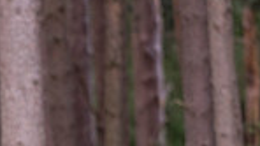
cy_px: 332
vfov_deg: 1.4
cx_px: -55
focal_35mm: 893
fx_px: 6152
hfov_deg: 2.4
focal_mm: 200
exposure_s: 1/320
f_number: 3.5
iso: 1000
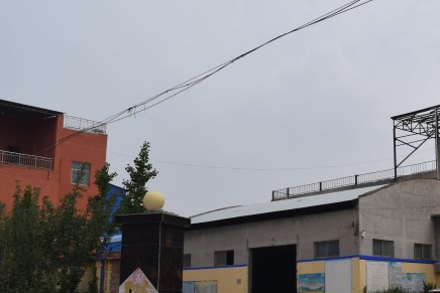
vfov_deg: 24.6
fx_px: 672
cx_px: 403
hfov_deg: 34.1
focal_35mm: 55
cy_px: 169
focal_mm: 20
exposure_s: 1/2000
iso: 400
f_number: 8
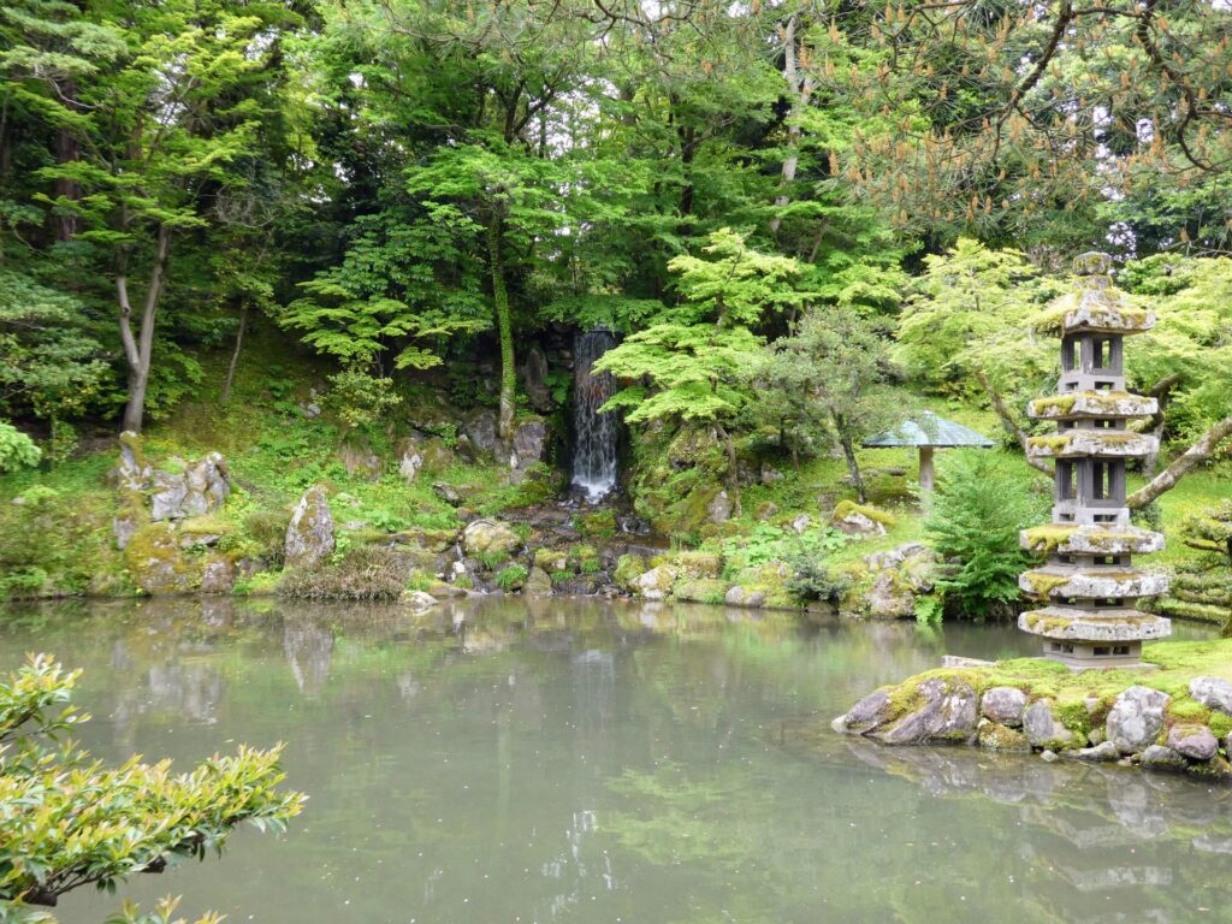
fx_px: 1246
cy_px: 462
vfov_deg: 40.7
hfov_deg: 52.6
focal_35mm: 35
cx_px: 616
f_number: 3.7
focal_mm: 6.3
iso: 200
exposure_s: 1/80
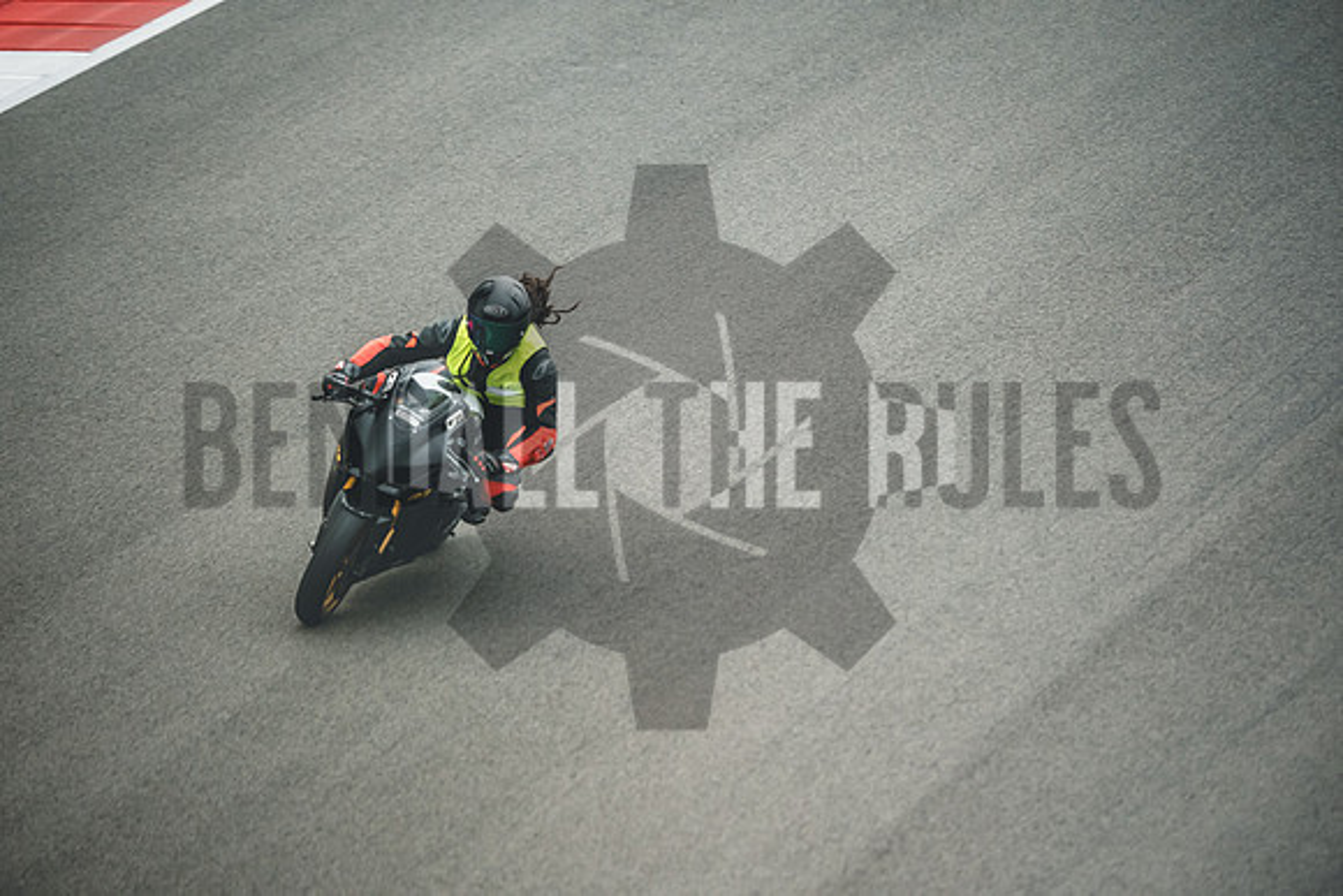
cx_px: 672
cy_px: 448
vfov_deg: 4.6
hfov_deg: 6.9
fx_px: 11194
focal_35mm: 300
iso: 1600
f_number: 2
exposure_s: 1/1250
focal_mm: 200
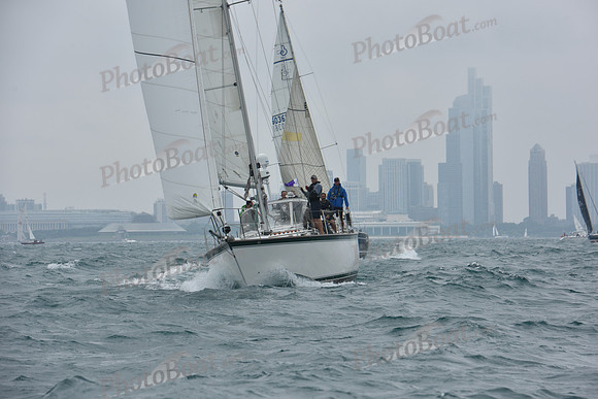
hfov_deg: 14.2
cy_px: 200
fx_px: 2409
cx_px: 299
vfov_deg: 9.5
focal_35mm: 145
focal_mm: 145
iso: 250
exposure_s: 1/1000
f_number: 9
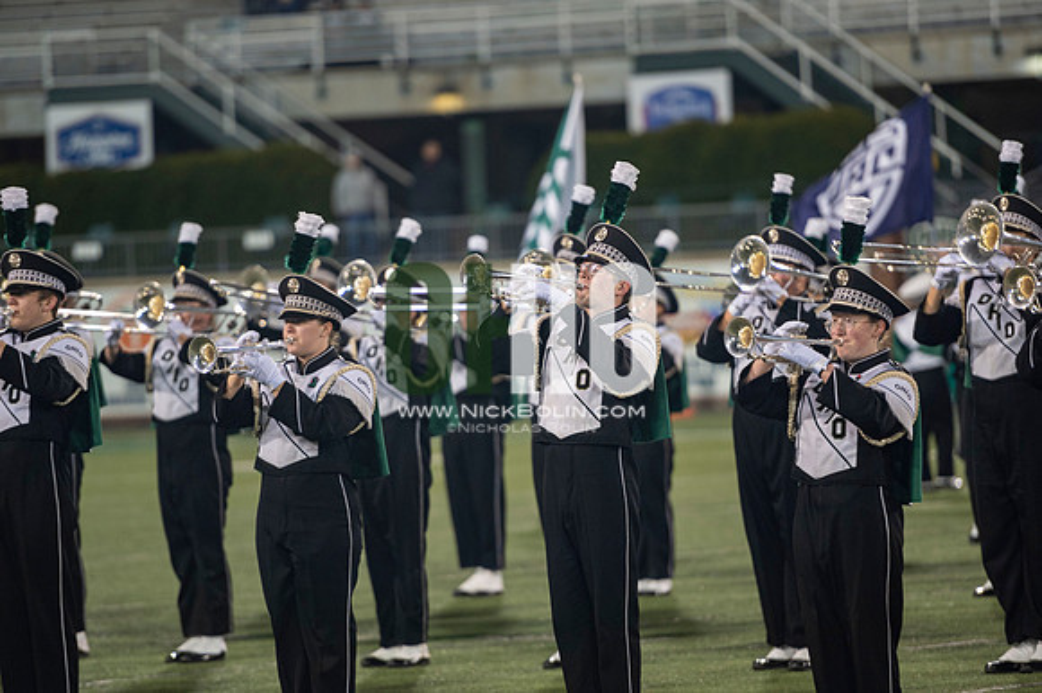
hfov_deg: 10.3
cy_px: 346
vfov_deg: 6.9
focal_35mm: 200
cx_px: 521
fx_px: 5785
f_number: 2.8
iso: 1000
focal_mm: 200
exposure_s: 1/500
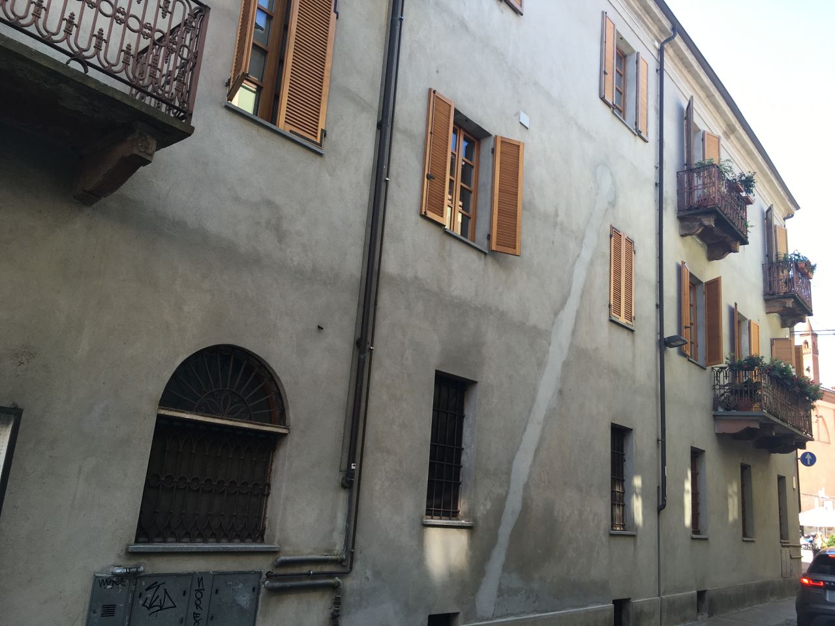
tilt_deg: +15.0
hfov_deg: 61.7
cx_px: 418
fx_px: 700
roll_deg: -5.1
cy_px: 313
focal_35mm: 29
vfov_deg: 48.2
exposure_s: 1/176
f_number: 2.2
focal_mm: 4.15
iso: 25
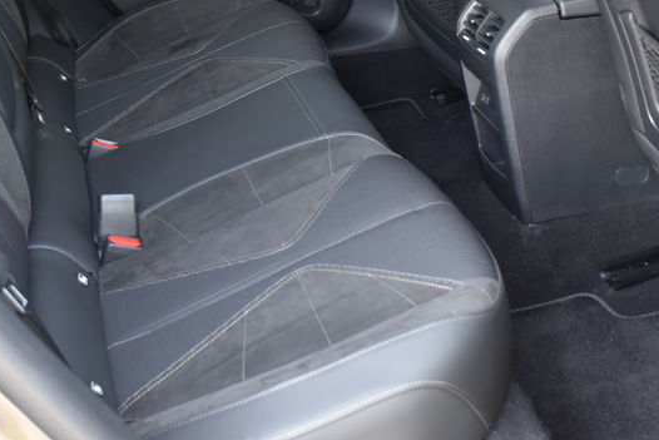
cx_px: 273
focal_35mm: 57
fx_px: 1044
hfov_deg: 35.0
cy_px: 97
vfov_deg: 23.5
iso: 1400
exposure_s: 1/60
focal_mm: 20
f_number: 3.5
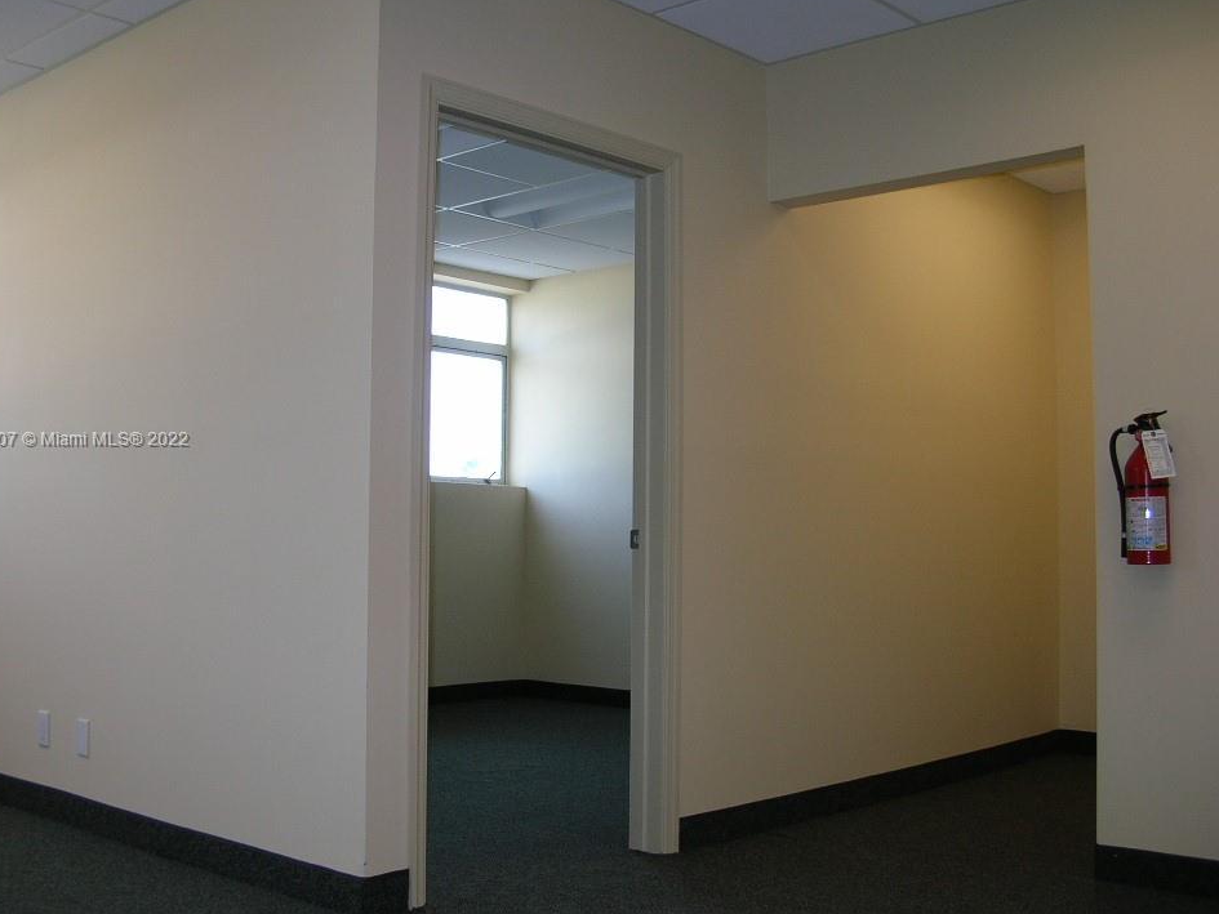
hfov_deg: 47.8
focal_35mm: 39
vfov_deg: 36.8
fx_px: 1374
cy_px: 441
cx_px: 580
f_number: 2.7
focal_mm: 6
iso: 50
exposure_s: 1/68.2
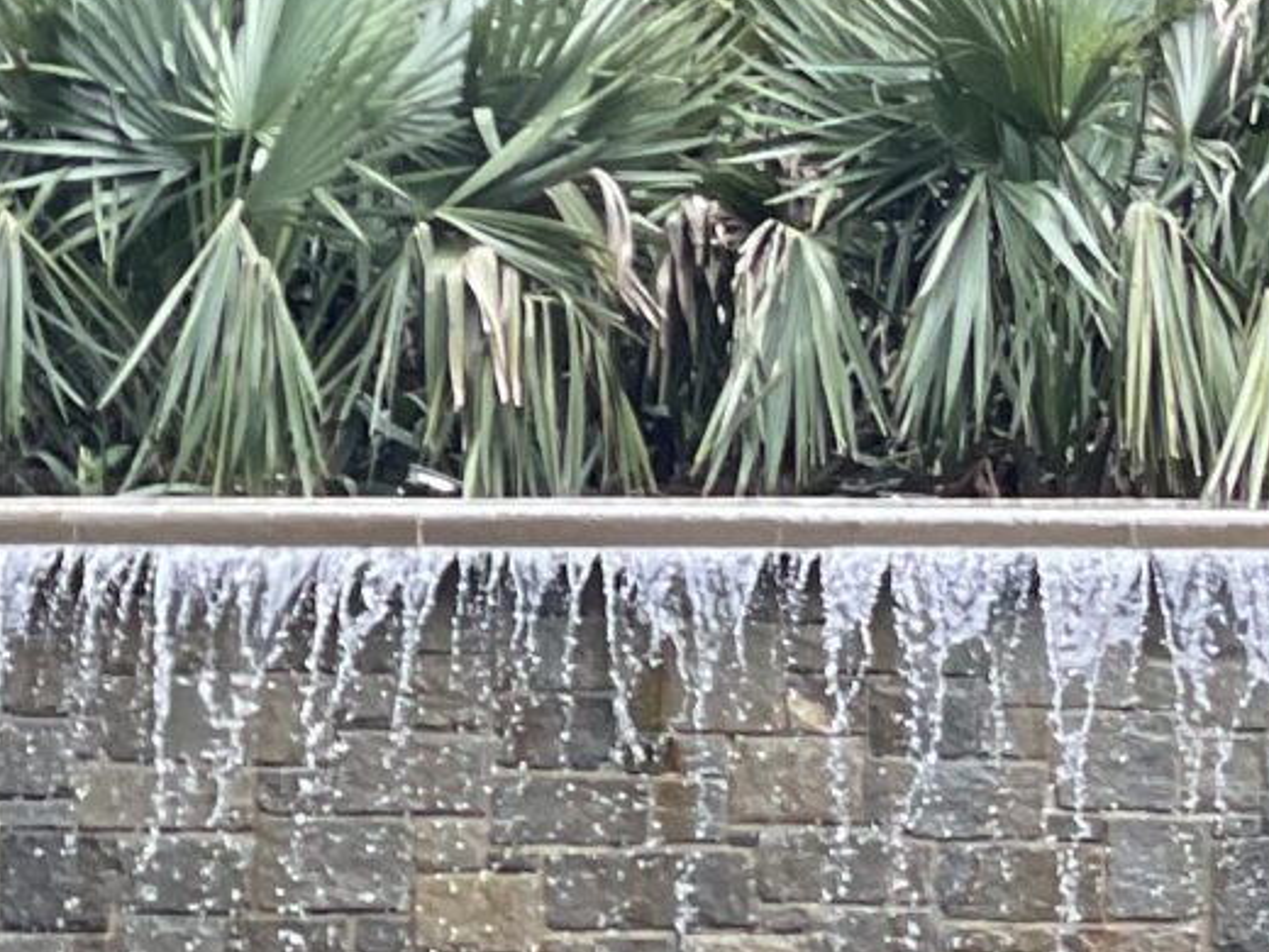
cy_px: 356
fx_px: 9385
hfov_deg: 7.5
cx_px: 2477
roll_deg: -0.2
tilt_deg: +4.0
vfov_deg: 5.8
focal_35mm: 256
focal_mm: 6
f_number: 2
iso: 32
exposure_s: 1/122
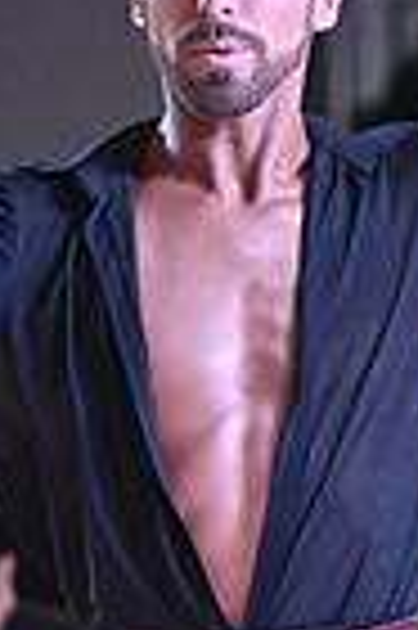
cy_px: 990
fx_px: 13408
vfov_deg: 2.7
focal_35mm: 768
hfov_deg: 1.8
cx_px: -155
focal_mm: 185
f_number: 7.1
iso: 4000
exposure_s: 1/400
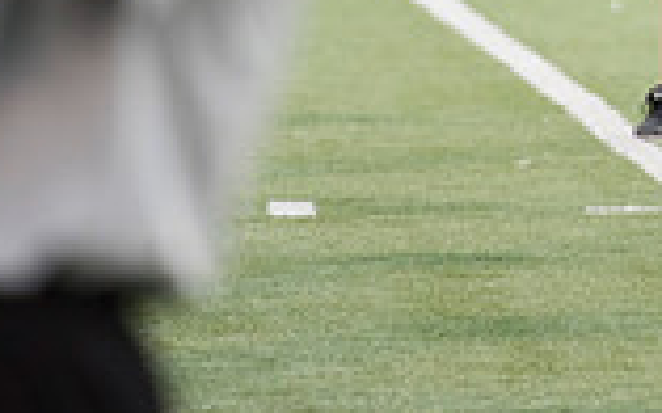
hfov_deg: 2.8
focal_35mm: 752
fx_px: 13562
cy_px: -394
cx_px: 755
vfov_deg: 1.7
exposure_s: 1/1250
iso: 1000
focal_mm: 200
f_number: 2.8
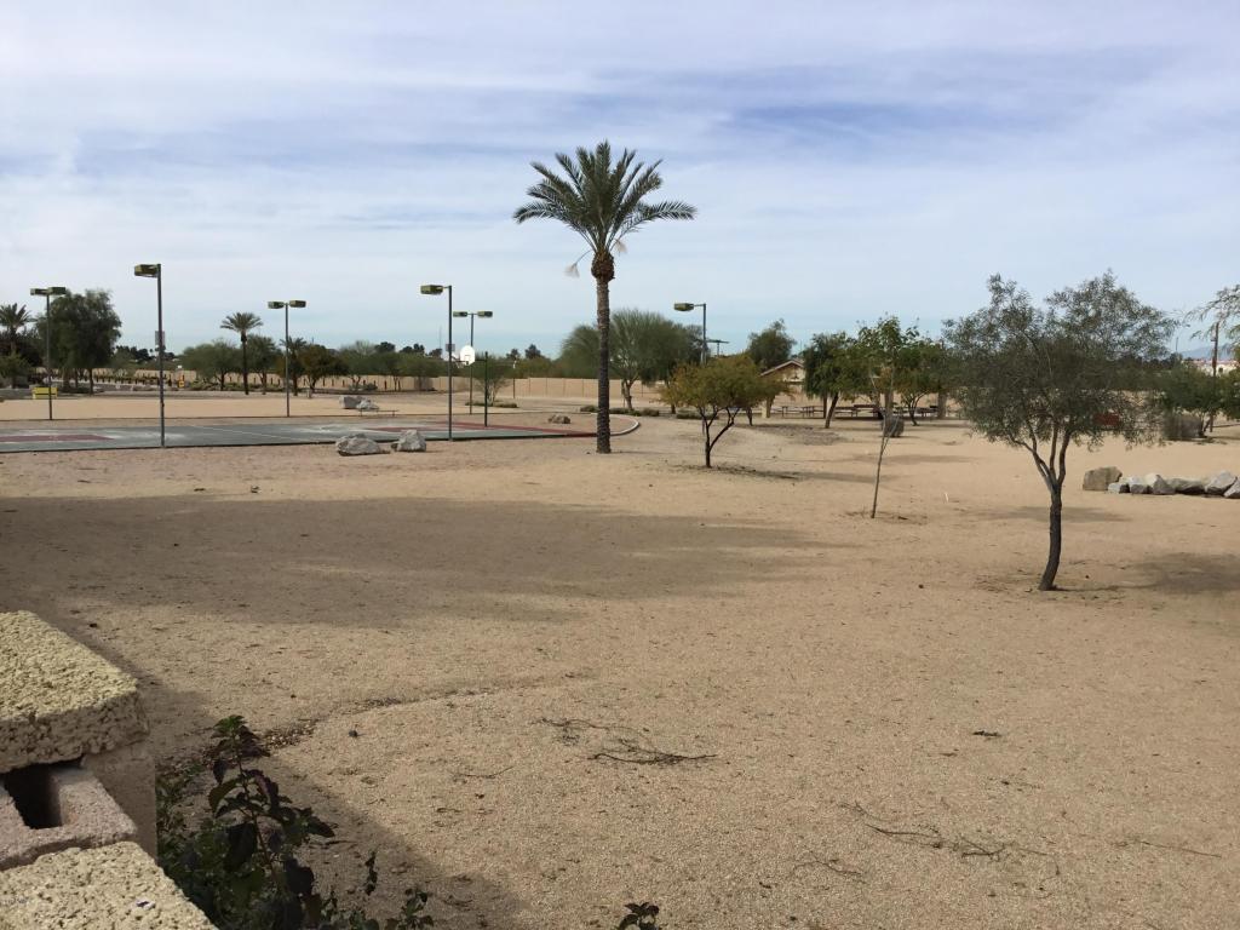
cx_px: 620
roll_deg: -0.5
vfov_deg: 45.4
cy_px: 465
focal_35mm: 31
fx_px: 1110
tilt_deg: -5.3
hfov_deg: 58.4
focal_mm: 3.3
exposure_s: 1/1733
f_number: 2.4
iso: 25
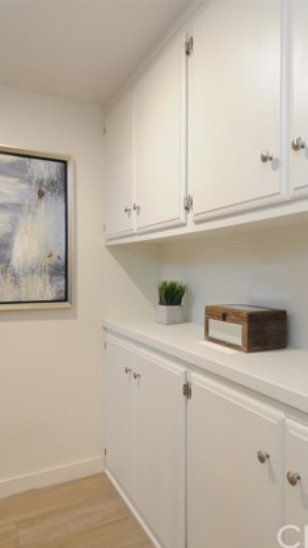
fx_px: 349
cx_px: 204
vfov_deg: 76.3
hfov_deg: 46.9
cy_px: 277
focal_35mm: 24
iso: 800
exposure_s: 1/13
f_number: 8
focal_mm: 10
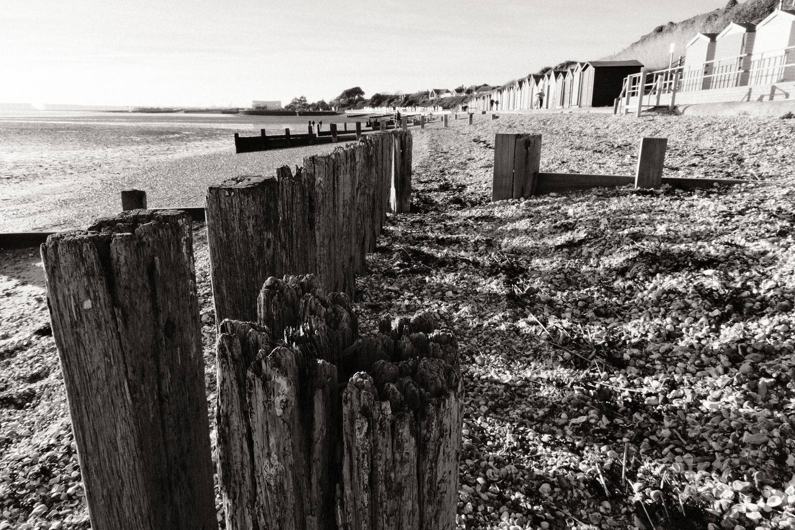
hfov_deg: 73.7
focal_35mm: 24
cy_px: 265
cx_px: 398
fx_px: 530
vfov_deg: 53.1
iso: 1250
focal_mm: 16
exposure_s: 1/100
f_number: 16
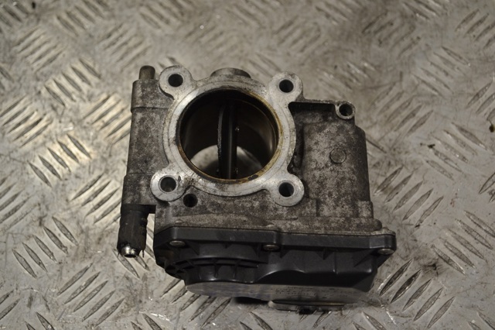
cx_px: 248
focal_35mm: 48
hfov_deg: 41.1
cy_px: 165
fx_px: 660
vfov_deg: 28.0
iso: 320
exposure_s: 1/125
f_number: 5.6
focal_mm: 32
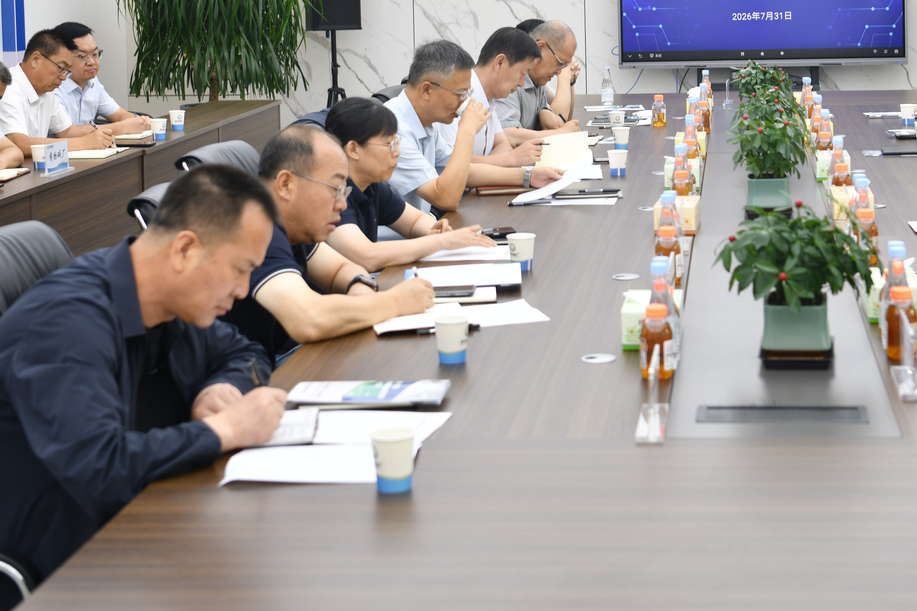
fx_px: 1834
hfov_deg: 27.8
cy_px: 61
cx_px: 634
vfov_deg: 18.6
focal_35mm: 72
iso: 100
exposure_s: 1/50
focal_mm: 38
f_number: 3.5
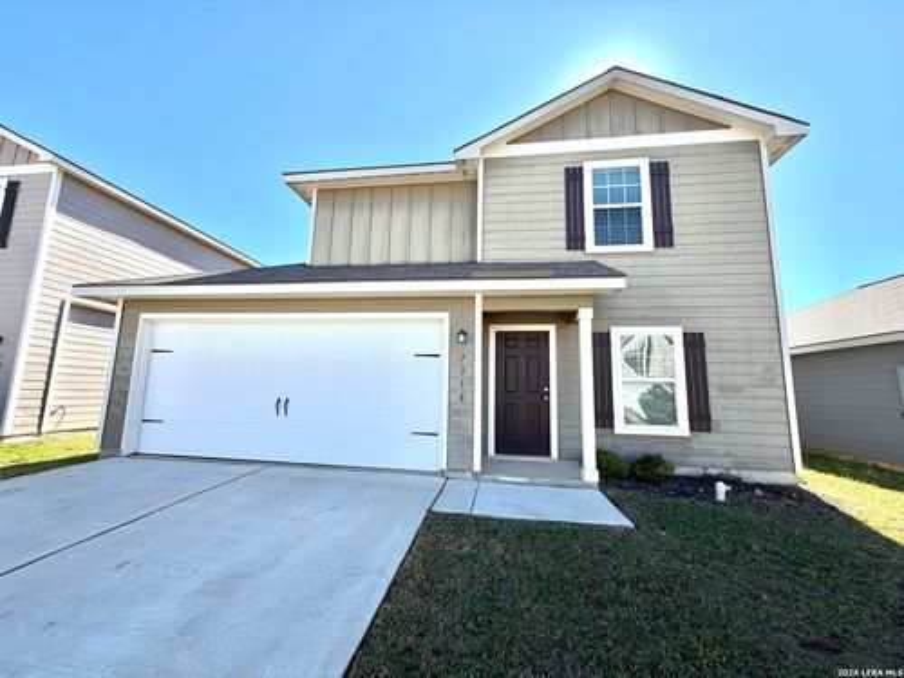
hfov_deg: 102.1
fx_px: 366
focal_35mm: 14
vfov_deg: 85.7
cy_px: 339
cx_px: 452
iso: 32
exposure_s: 1/770
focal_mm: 2.22
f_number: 2.2
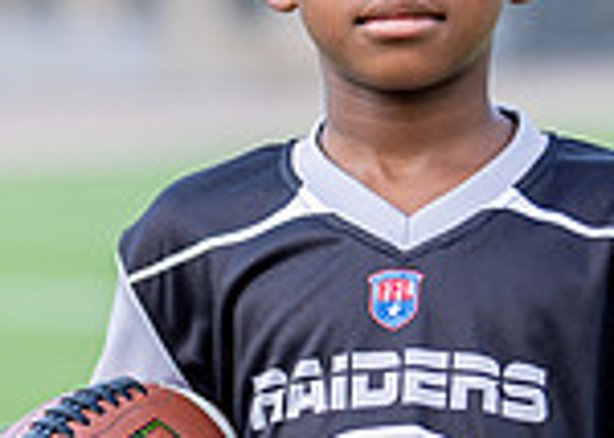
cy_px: 295
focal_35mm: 236
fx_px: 4114
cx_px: 393
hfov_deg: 8.5
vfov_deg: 6.1
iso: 100
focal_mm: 50
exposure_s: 1/1600
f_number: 1.2
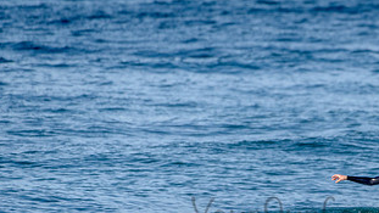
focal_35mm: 1197
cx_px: 397
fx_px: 12030
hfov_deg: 1.8
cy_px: 211
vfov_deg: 1.0
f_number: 5.6
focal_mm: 500
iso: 250
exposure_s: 1/1600
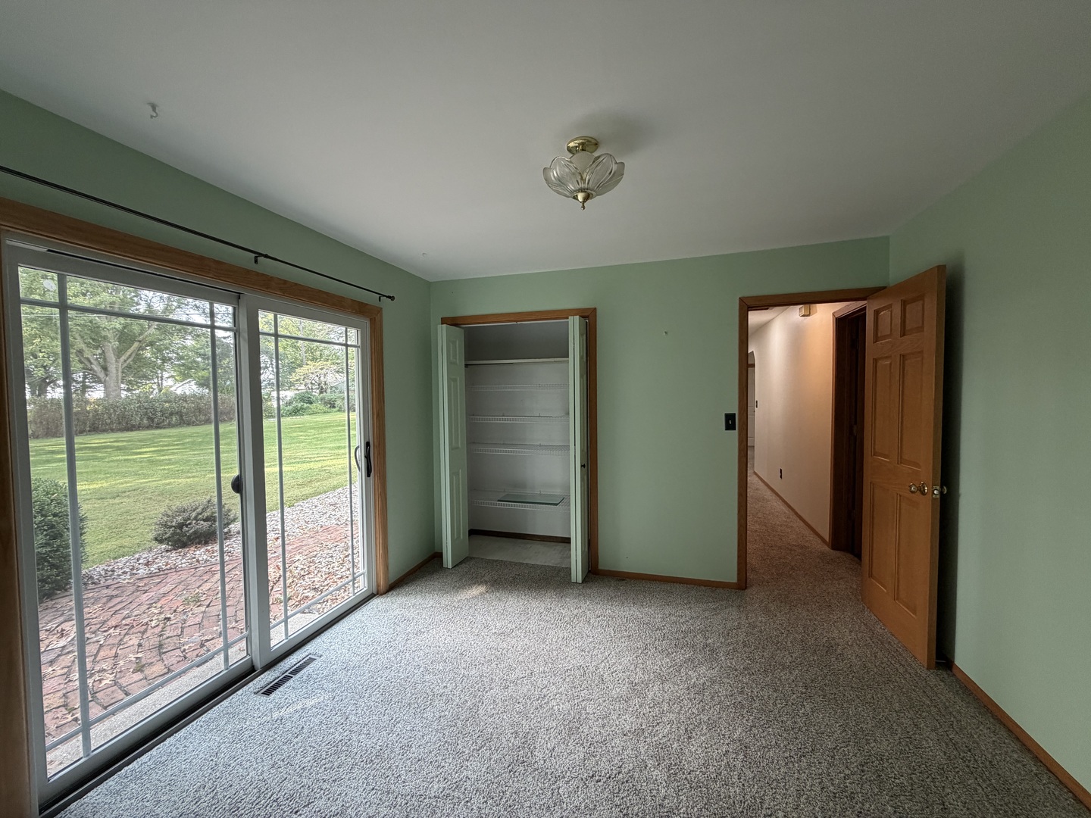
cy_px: 409
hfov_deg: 102.1
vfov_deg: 85.7
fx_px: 441
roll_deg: +2.1
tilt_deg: -2.6
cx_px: 546
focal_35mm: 14
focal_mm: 2.22
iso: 200
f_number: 2.2
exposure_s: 1/121
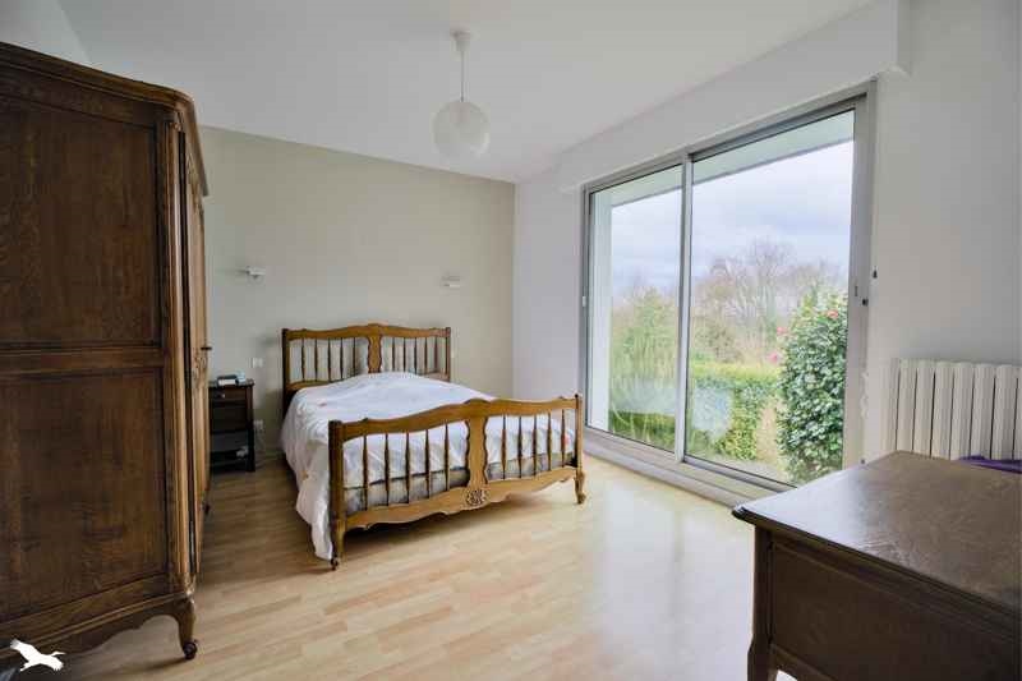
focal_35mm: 16
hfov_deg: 96.7
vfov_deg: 73.7
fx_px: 454
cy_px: 340
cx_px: 511
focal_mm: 16
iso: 800
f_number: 8
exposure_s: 1/800
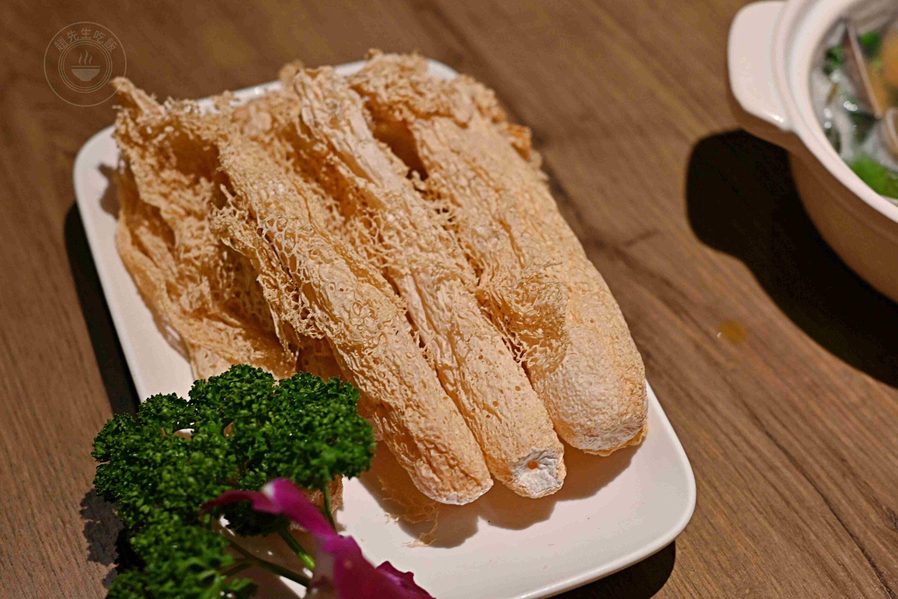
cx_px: 449
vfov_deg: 18.2
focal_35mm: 75
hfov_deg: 27.0
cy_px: 300
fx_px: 1871
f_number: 3.2
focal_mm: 50
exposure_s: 1/200
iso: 320
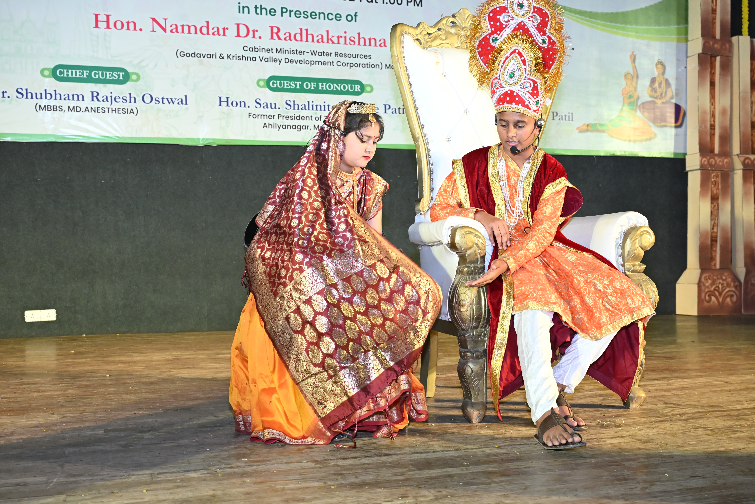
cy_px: 252
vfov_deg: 32.6
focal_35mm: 41
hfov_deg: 47.4
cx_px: 378
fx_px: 860
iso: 4000
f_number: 5.6
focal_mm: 41
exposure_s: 1/125
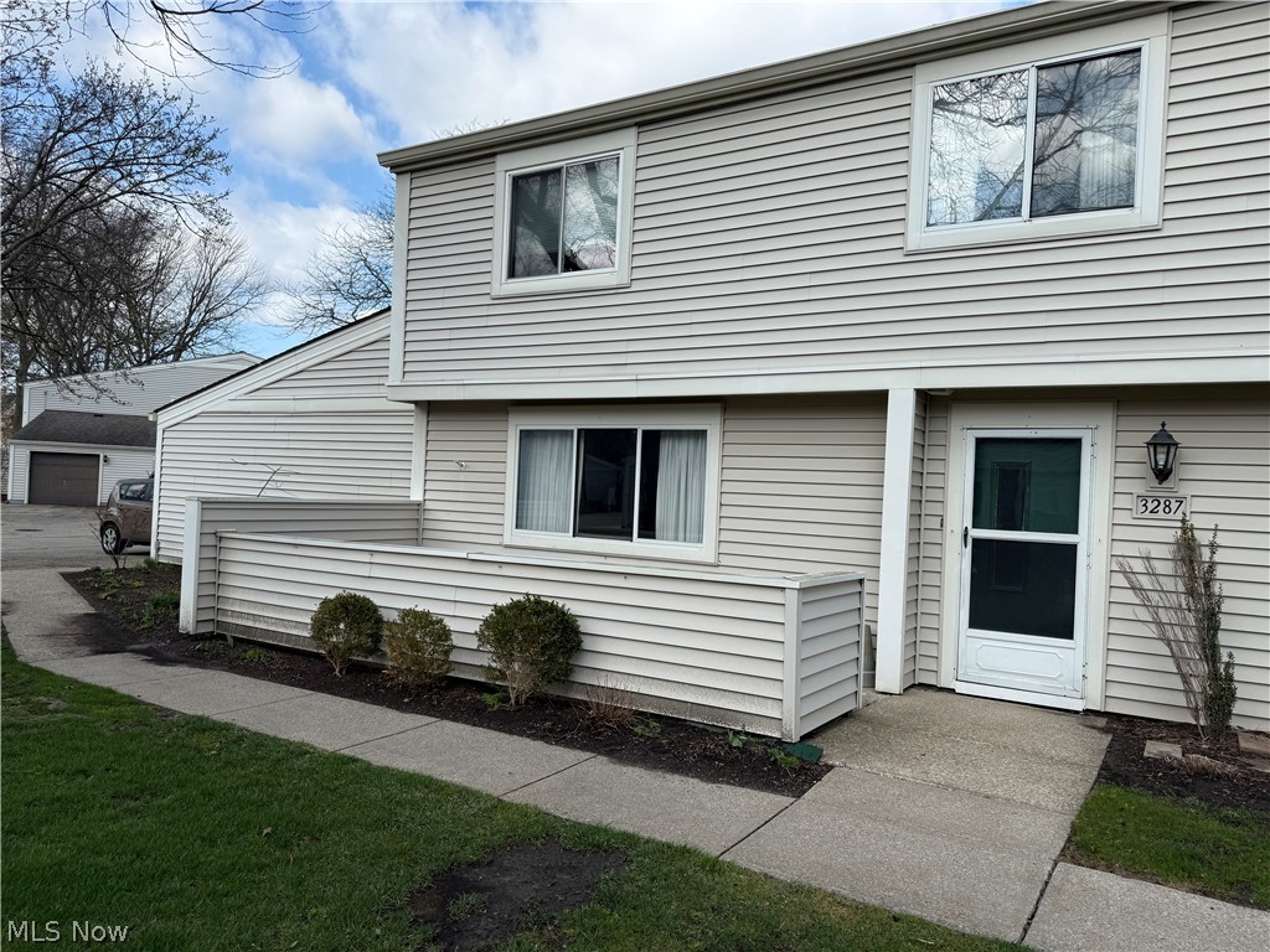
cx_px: 635
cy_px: 476
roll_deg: -3.4
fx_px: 881
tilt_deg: +1.1
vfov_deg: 56.8
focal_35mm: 24
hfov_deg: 71.6
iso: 80
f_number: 1.78
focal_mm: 6.76
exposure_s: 1/3021
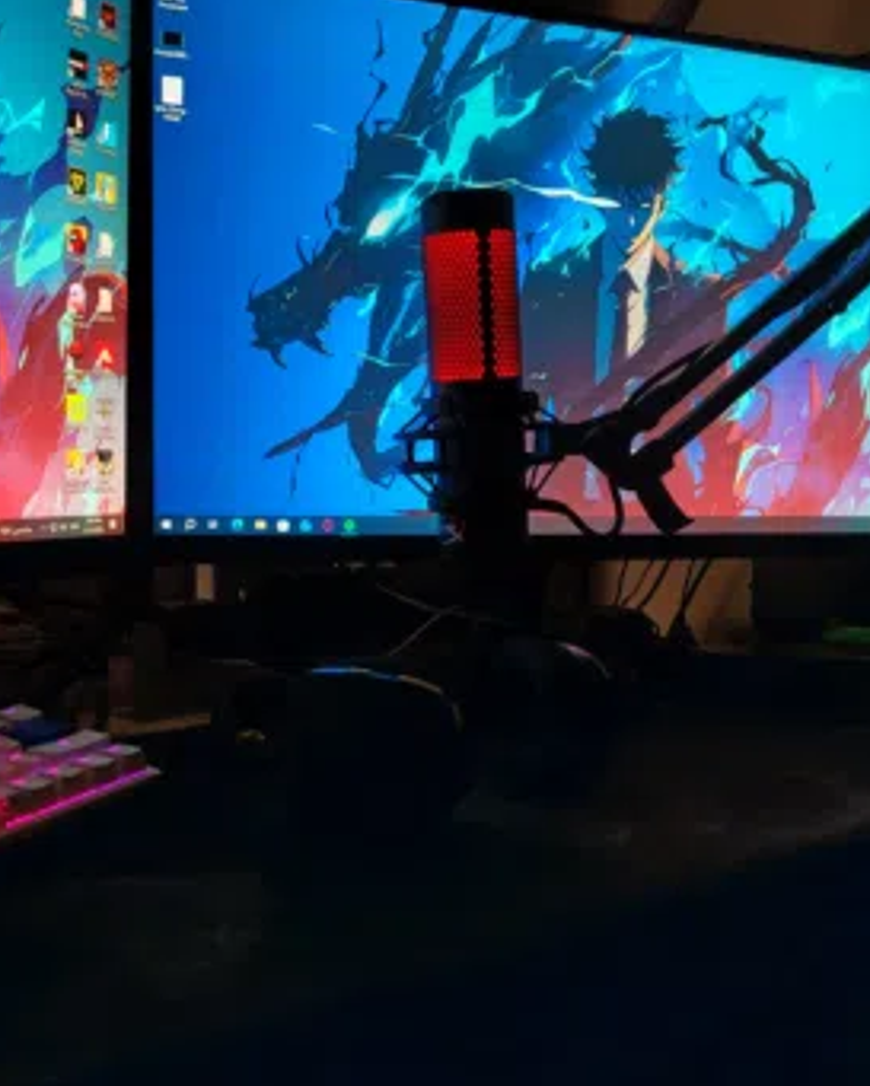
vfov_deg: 41.9
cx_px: 414
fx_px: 1416
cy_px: 631
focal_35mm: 44
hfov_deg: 34.2
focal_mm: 5.25
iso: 491
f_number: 1.75
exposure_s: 1/25
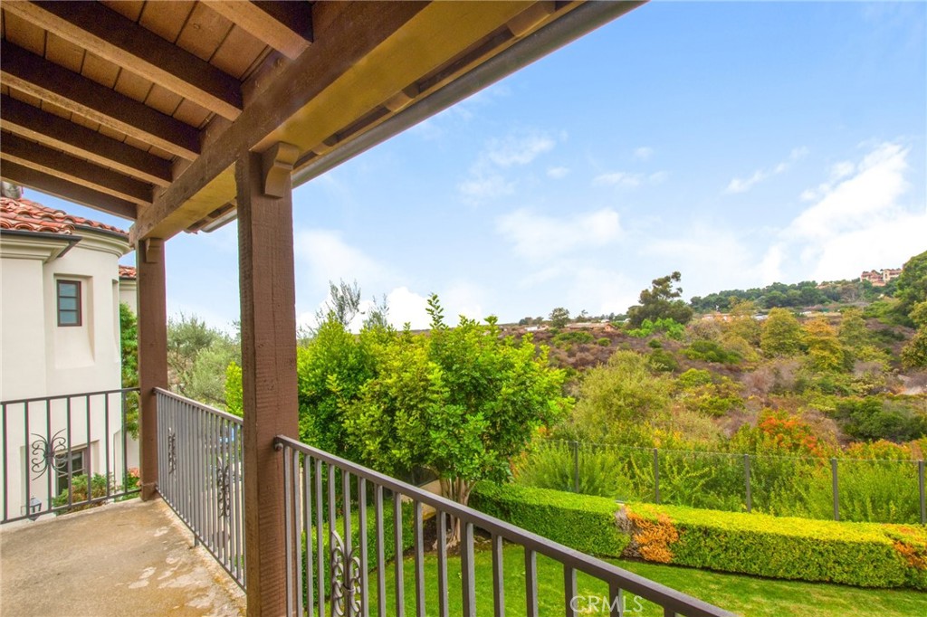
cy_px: 308
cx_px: 464
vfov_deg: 77.3
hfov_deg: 100.4
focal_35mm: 15
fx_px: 386
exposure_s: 1/20
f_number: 22
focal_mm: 10
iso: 200
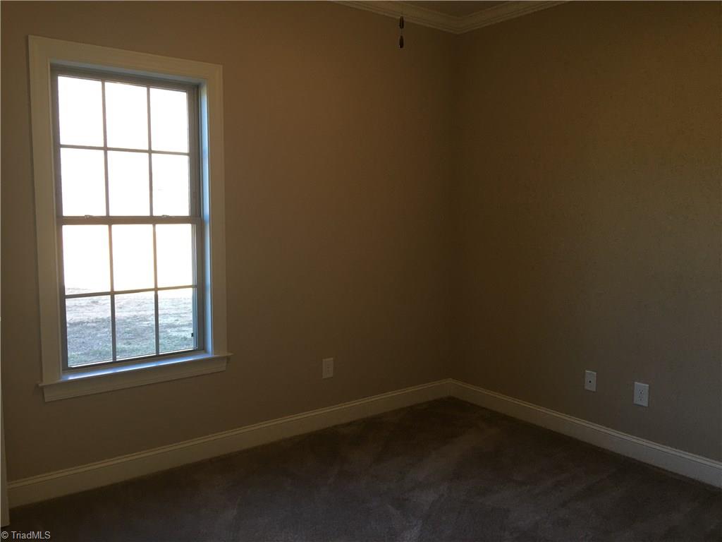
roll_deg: -0.9
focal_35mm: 29
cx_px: 361
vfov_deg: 48.2
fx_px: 605
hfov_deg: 61.7
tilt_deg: -4.6
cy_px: 271
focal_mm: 4.15
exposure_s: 1/30
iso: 32
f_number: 2.2
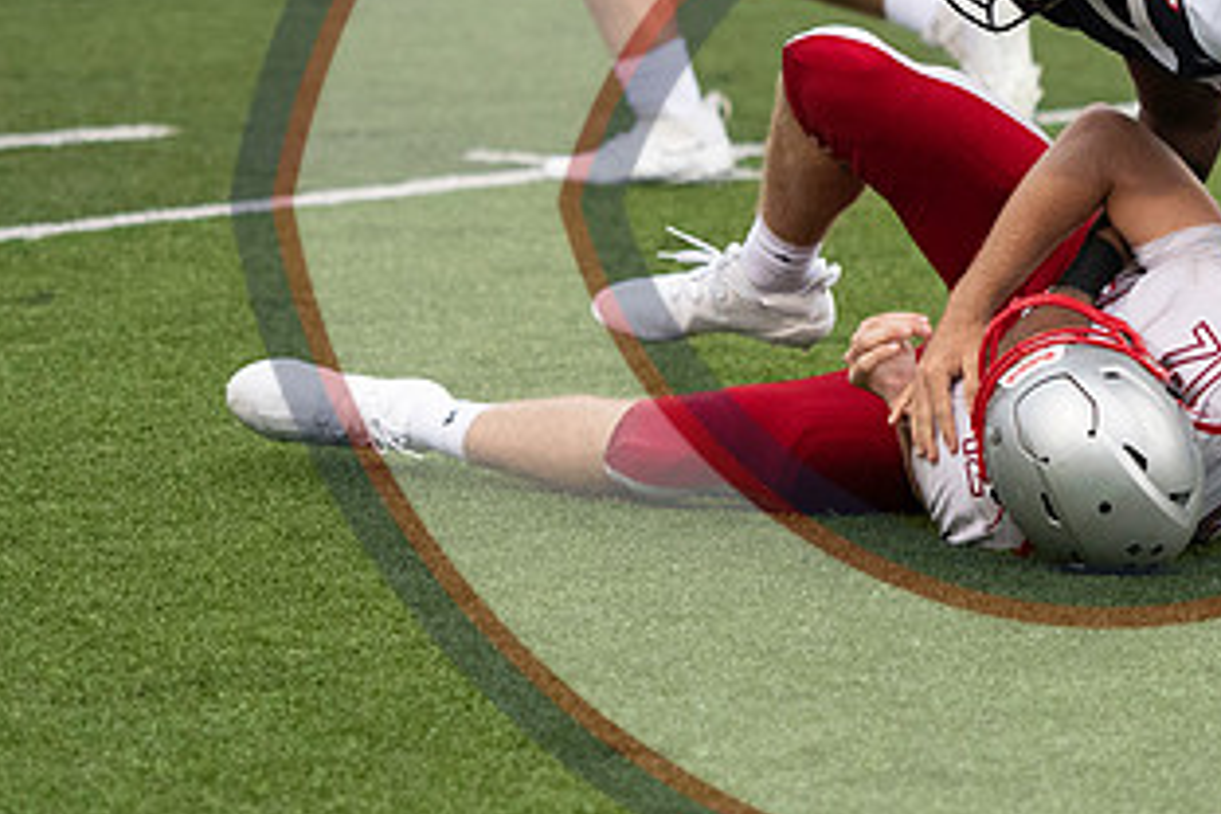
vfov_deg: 3.8
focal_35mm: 363
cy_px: 202
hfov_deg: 5.7
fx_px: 12311
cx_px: 1092
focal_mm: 130
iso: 2800
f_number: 2.8
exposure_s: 1/2000
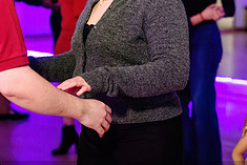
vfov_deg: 11.7
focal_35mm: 117
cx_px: 107
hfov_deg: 17.5
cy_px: 20
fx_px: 803
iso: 2000
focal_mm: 41
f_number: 2
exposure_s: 1/200
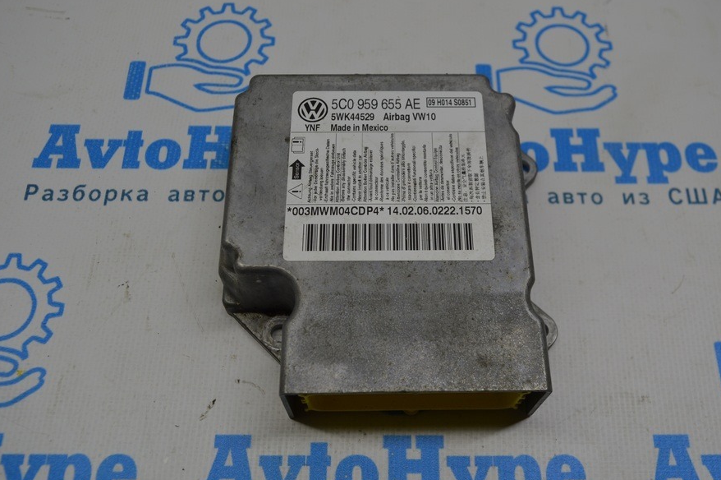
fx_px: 700
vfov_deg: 37.8
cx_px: 371
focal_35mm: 35
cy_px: 256
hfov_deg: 54.5
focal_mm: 20
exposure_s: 1/60
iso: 160
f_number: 5.6
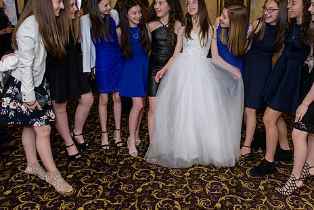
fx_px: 262
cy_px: 85
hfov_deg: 61.5
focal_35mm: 30
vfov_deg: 43.5
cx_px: 185
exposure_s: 1/125
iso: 1250
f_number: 4
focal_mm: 24
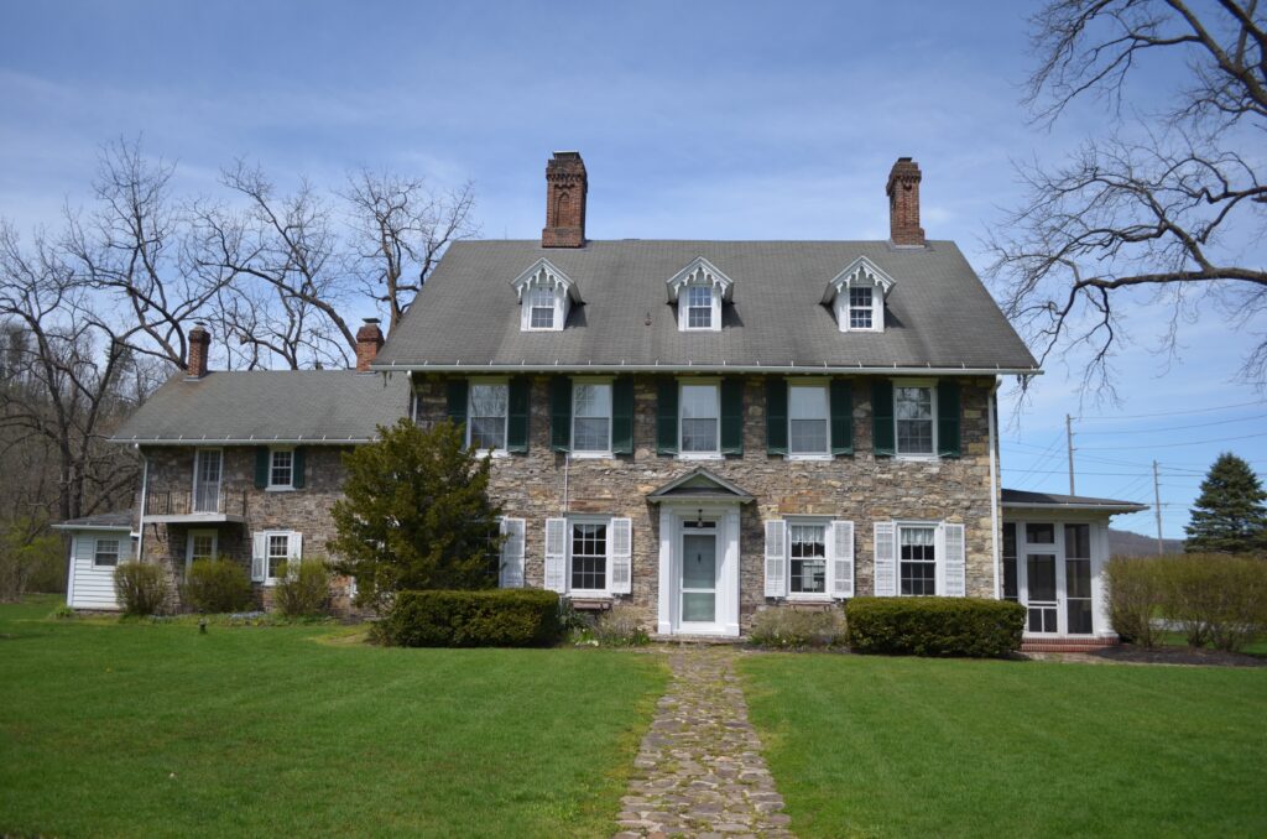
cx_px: 634
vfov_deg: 47.7
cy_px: 420
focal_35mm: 27
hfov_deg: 67.5
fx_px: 948
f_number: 3.5
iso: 200
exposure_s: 1/2000
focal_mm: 18
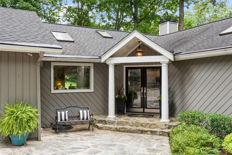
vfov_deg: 37.9
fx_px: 226
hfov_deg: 54.4
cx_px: 116
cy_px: 78
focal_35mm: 35
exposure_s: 1/50
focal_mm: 35
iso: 200
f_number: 8
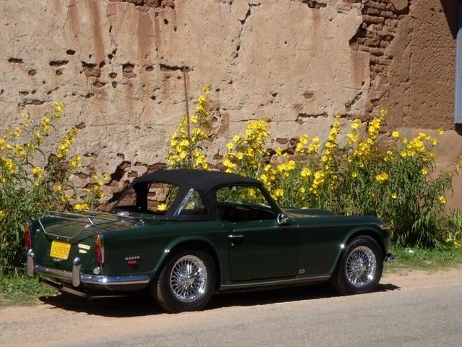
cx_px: 231
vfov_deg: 17.4
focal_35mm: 85
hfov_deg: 23.0
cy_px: 174
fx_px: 1134
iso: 100
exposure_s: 1/250
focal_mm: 14.1
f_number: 7.9
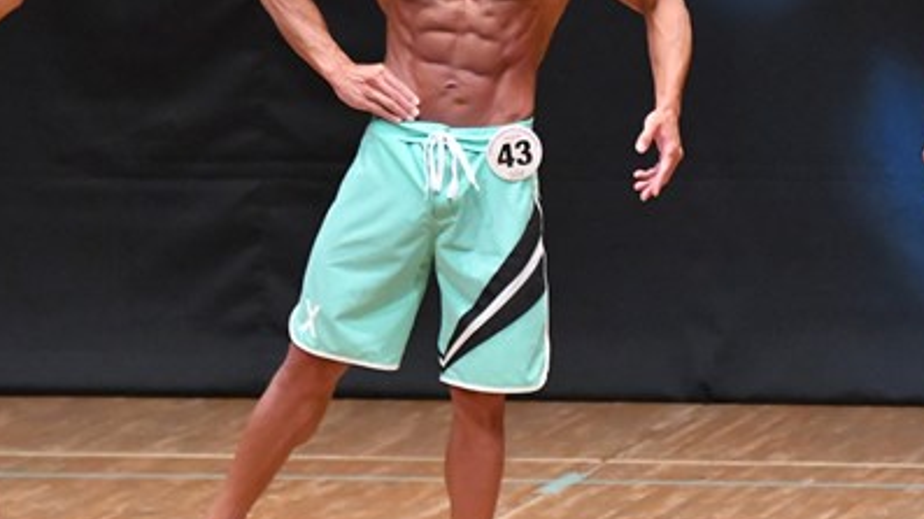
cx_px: 781
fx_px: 12761
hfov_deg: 4.1
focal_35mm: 521
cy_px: 186
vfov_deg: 2.3
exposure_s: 1/400
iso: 8000
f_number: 5.6
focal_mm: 170
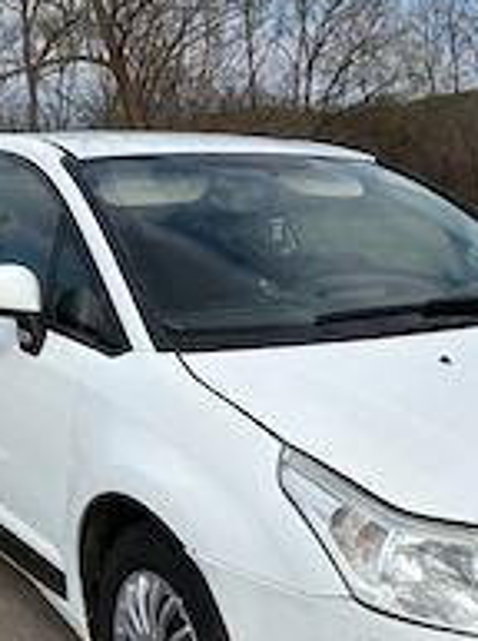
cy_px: 438
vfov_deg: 35.2
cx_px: 272
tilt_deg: -13.2
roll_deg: -1.7
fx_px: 998
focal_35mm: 54
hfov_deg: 26.9
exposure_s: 1/4950
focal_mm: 5.96
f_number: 1.6
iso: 50
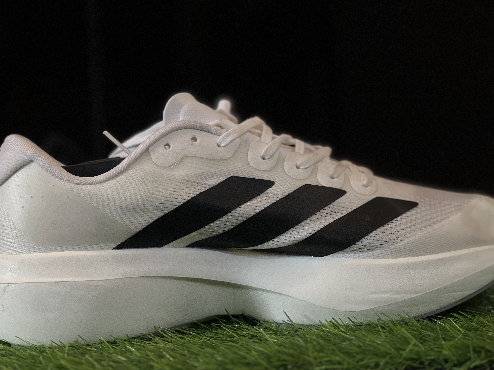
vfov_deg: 17.4
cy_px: 173
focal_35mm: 85
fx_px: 1213
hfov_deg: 23.0
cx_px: 238
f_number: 2.8
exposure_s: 1/60
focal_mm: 9
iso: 125
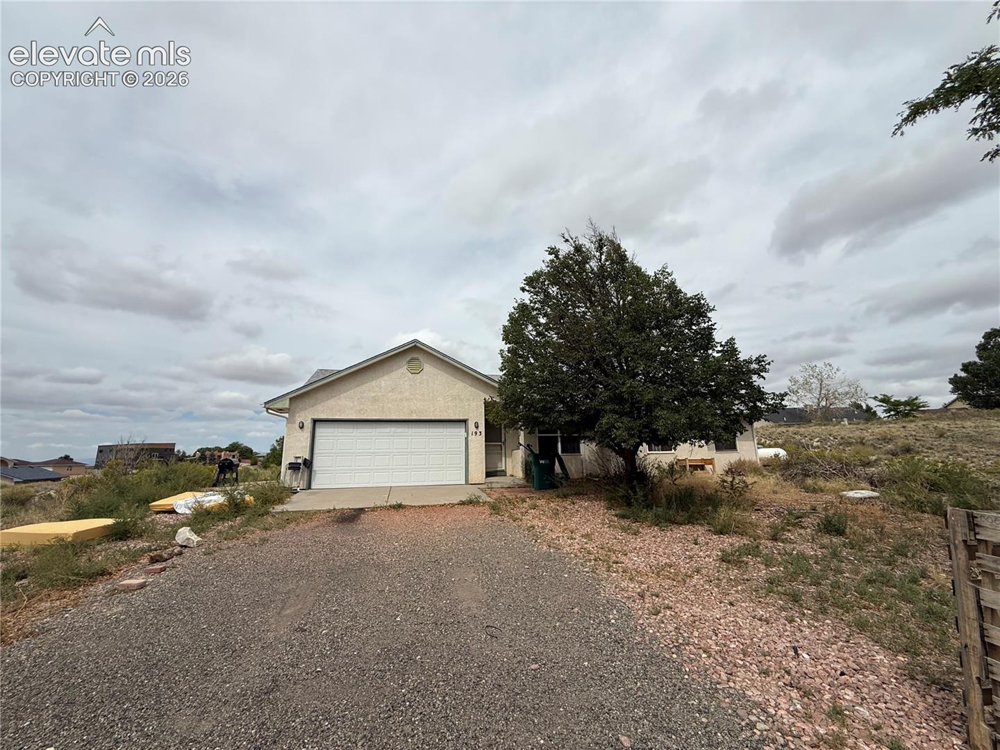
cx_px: 500
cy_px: 375
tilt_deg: +11.1
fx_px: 404
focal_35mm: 14
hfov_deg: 102.1
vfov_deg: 85.7
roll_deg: +0.8
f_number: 2.2
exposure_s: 1/3891
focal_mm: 2.22
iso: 50
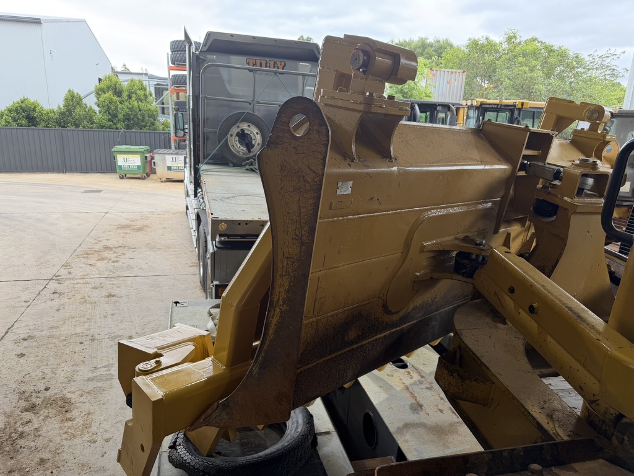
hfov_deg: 71.6
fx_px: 440
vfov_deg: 56.8
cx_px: 317
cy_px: 238
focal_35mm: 24
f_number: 1.78
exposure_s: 1/189
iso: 64
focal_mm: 6.76
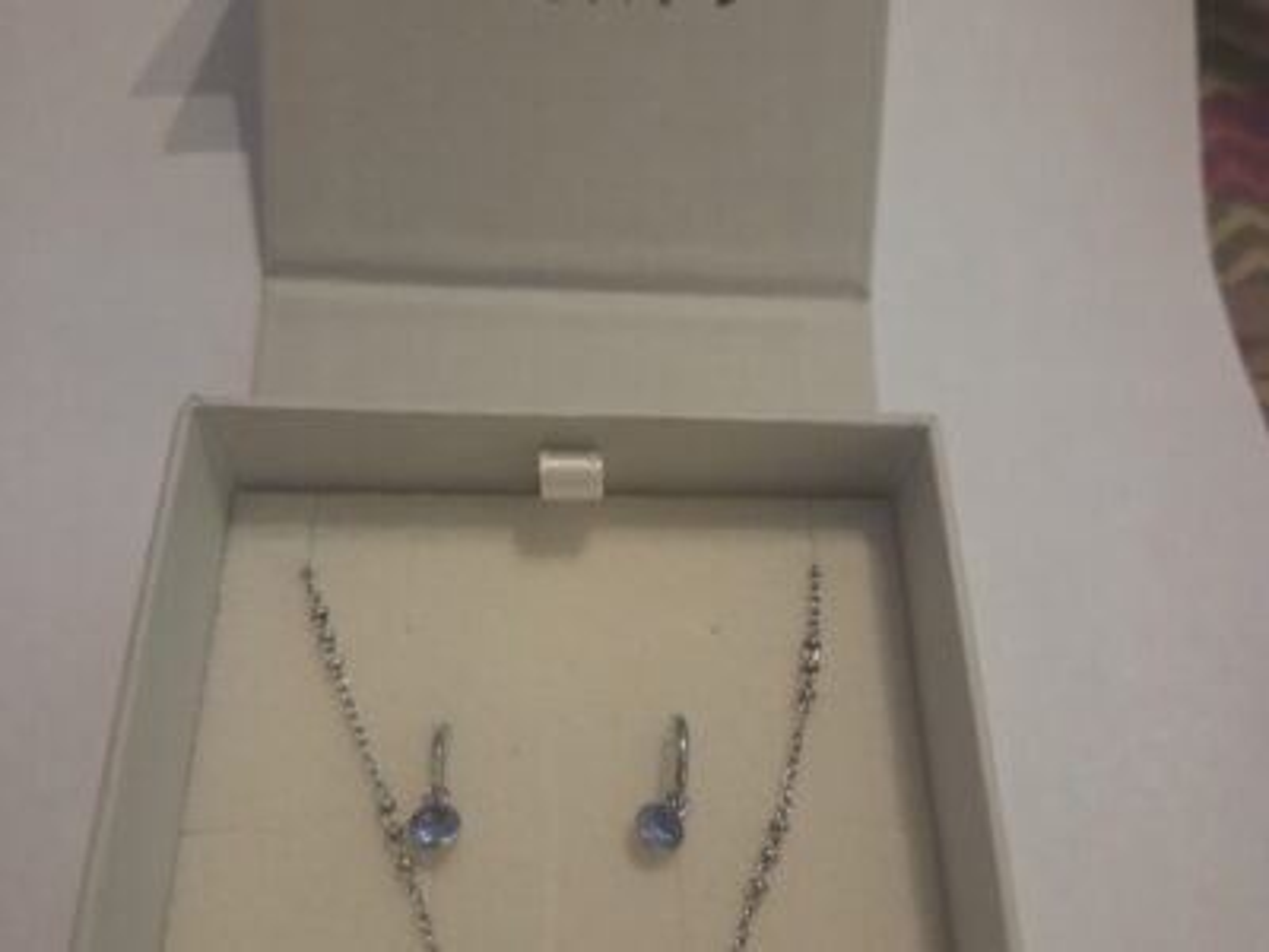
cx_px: 634
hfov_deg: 73.9
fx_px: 843
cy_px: 476
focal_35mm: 23
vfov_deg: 58.9
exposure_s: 1/100
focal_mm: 5.4
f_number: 1.8
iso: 2000
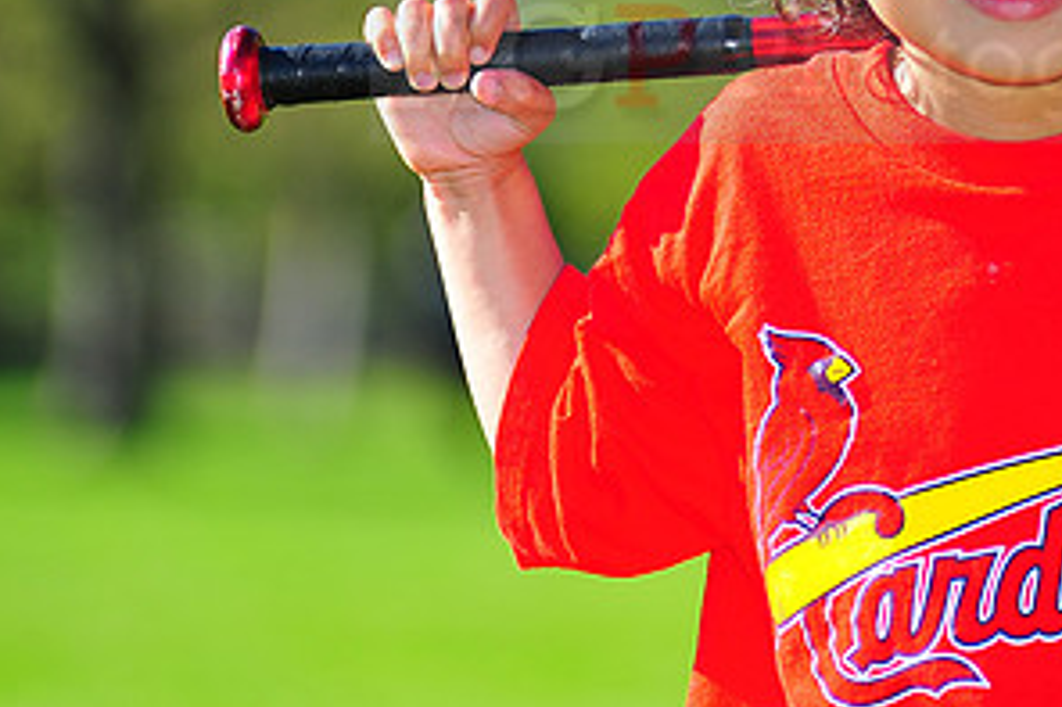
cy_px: 36
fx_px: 10407
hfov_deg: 5.8
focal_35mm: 353
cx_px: 972
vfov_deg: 3.9
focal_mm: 180
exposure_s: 1/800
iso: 200
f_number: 4
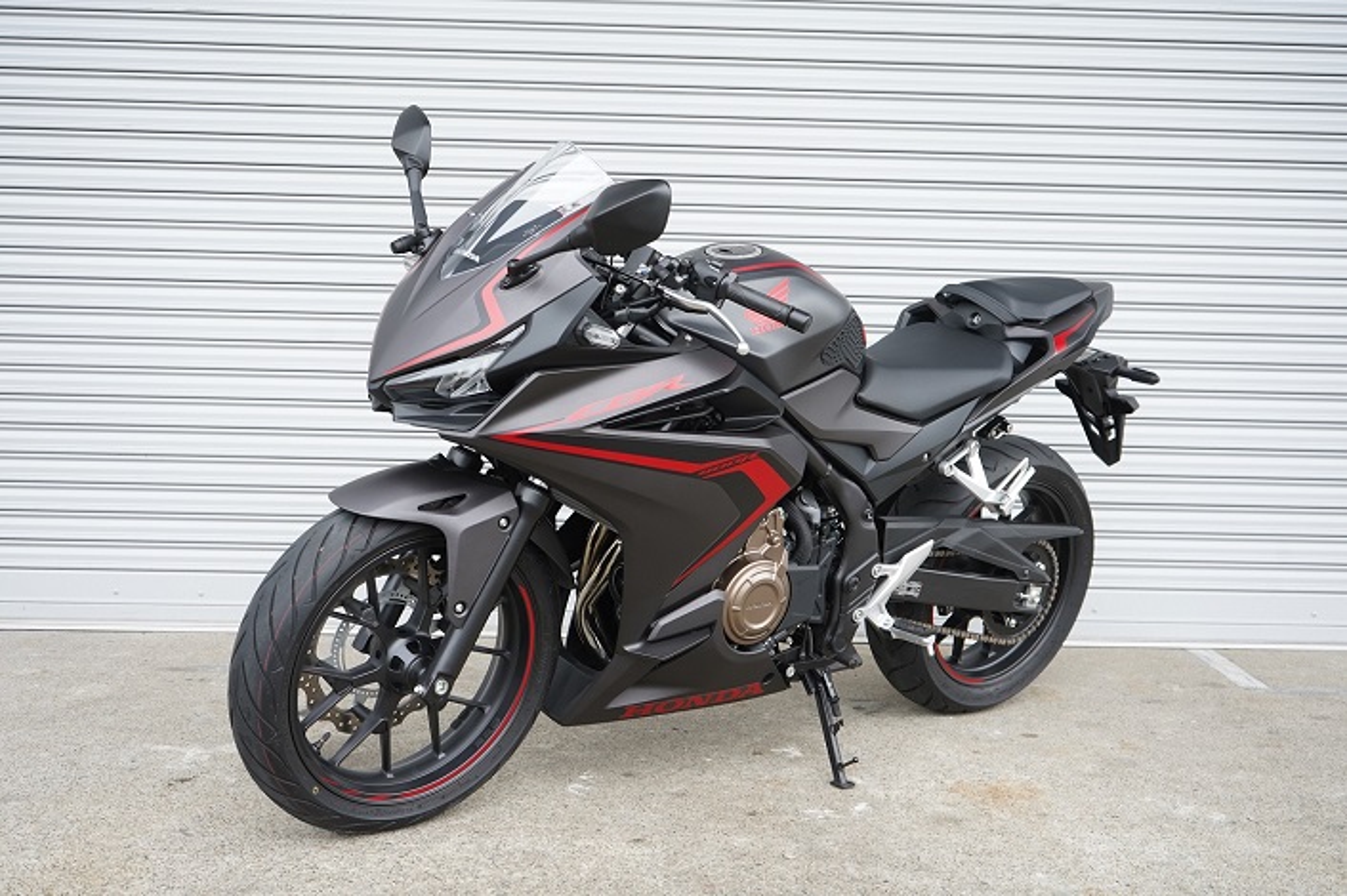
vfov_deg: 31.9
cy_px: 448
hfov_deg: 46.4
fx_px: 1571
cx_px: 674
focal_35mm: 42
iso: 125
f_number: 5.6
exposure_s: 1/50
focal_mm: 42
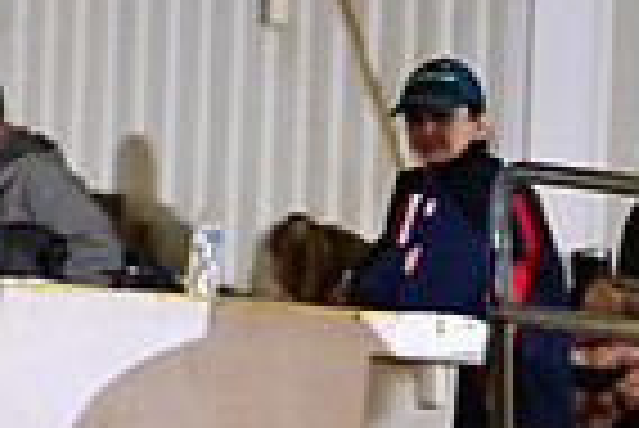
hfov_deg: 3.1
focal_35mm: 654
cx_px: -531
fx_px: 11620
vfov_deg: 2.1
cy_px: 237
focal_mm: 160
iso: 2000
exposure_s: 1/200
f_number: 4
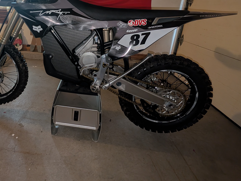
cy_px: 43
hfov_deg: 80.5
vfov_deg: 64.3
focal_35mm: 19
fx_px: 132
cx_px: 72
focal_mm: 2.02
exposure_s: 1/34.3
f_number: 1.7
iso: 139
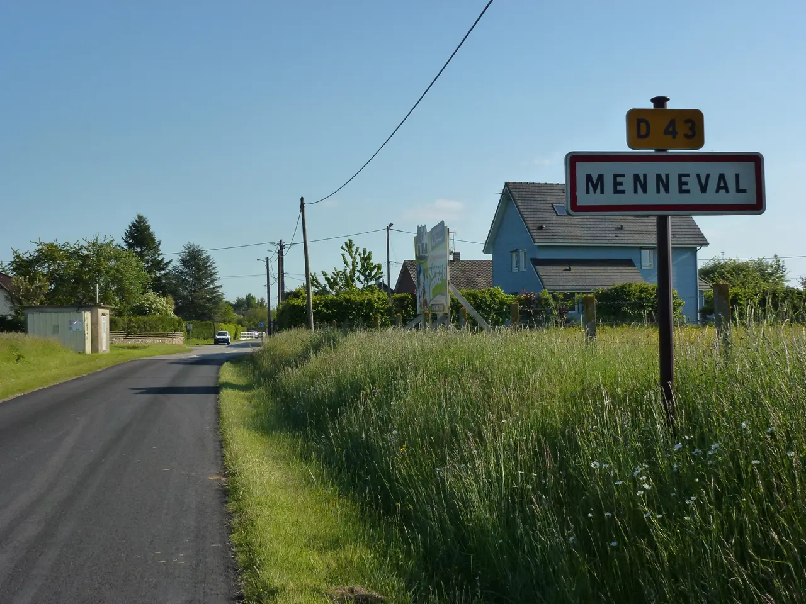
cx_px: 403
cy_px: 302
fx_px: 1048
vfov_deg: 32.2
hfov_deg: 42.1
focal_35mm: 45
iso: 160
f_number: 4
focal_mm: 8
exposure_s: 1/1000
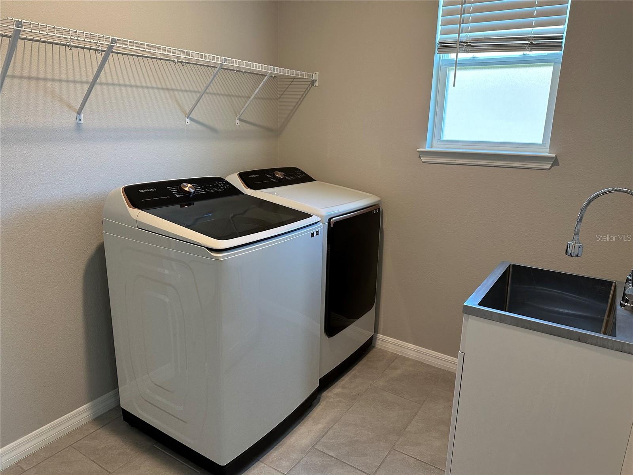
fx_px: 439
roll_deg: -1.7
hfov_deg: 71.6
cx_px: 316
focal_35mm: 24
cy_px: 238
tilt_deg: -17.1
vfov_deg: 56.8
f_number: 1.78
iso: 160
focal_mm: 6.86
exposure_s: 1/60
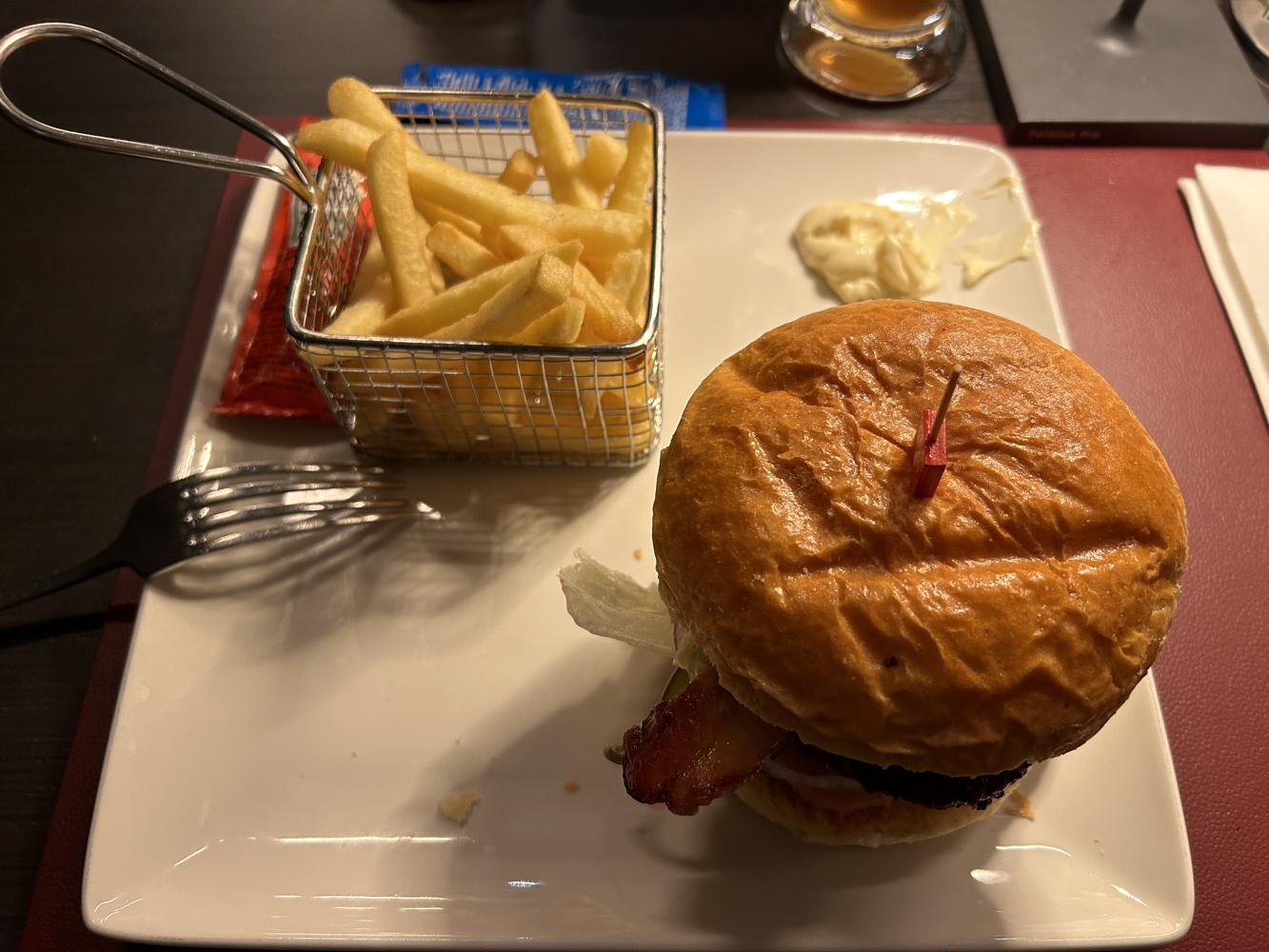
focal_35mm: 26
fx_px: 953
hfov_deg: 67.3
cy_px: 476
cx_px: 634
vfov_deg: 53.1
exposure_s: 1/60
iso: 160
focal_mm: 5.7
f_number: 1.5
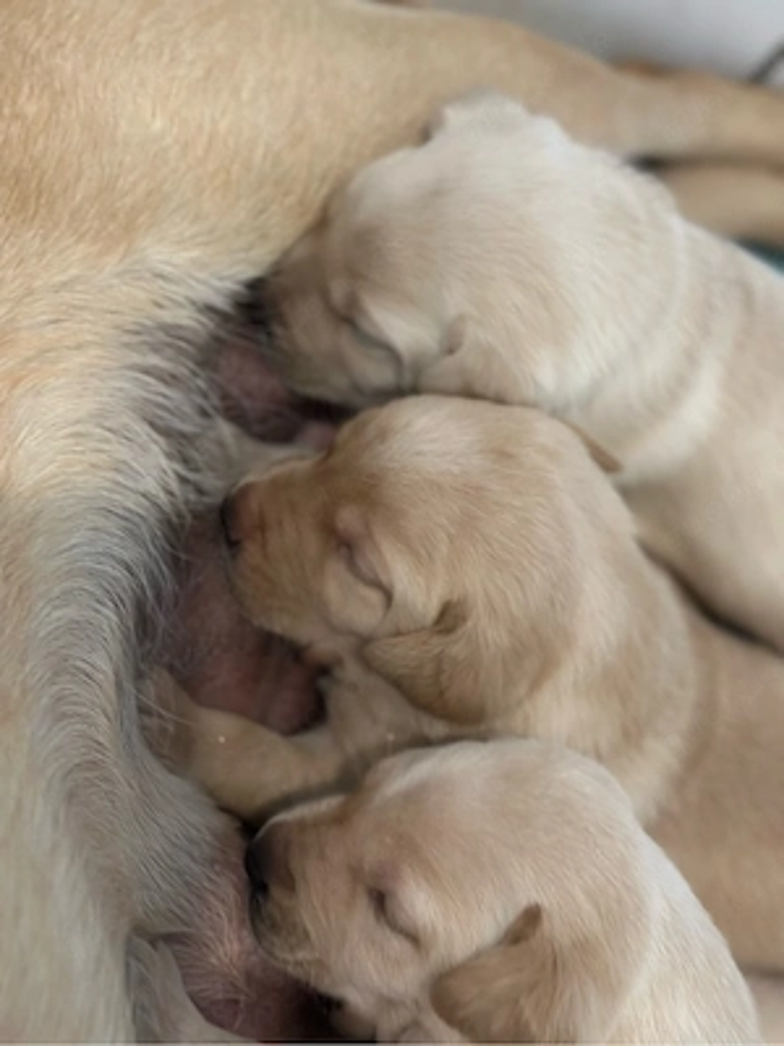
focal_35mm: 48
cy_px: 523
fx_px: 1450
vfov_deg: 39.7
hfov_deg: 30.3
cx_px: 392
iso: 500
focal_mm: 6.86
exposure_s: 1/33
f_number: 1.78
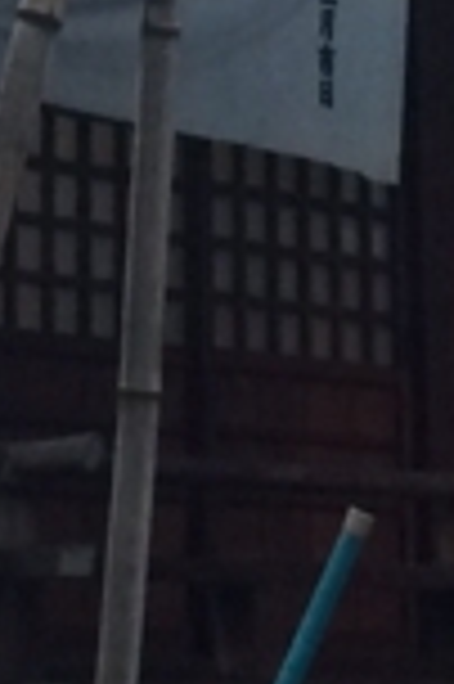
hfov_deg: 6.7
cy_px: -320
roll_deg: +0.3
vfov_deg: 9.9
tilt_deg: +13.4
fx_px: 3849
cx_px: -63
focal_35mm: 203
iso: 40
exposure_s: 1/30
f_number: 2.2
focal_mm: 4.15
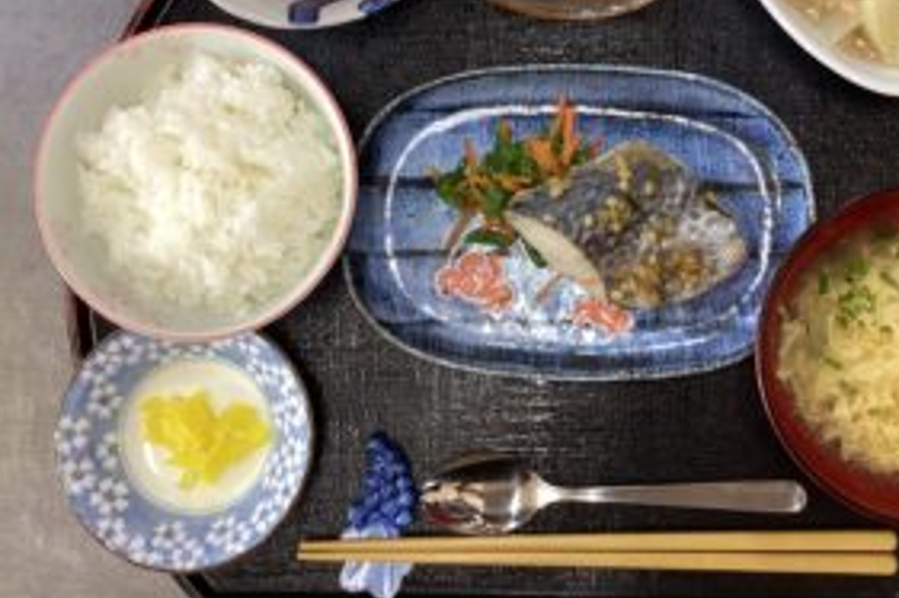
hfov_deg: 45.2
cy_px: 206
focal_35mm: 43
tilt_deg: -84.7
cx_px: 549
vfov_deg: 30.9
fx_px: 1073
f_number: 2.4
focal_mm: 3.3
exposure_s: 1/50
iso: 125
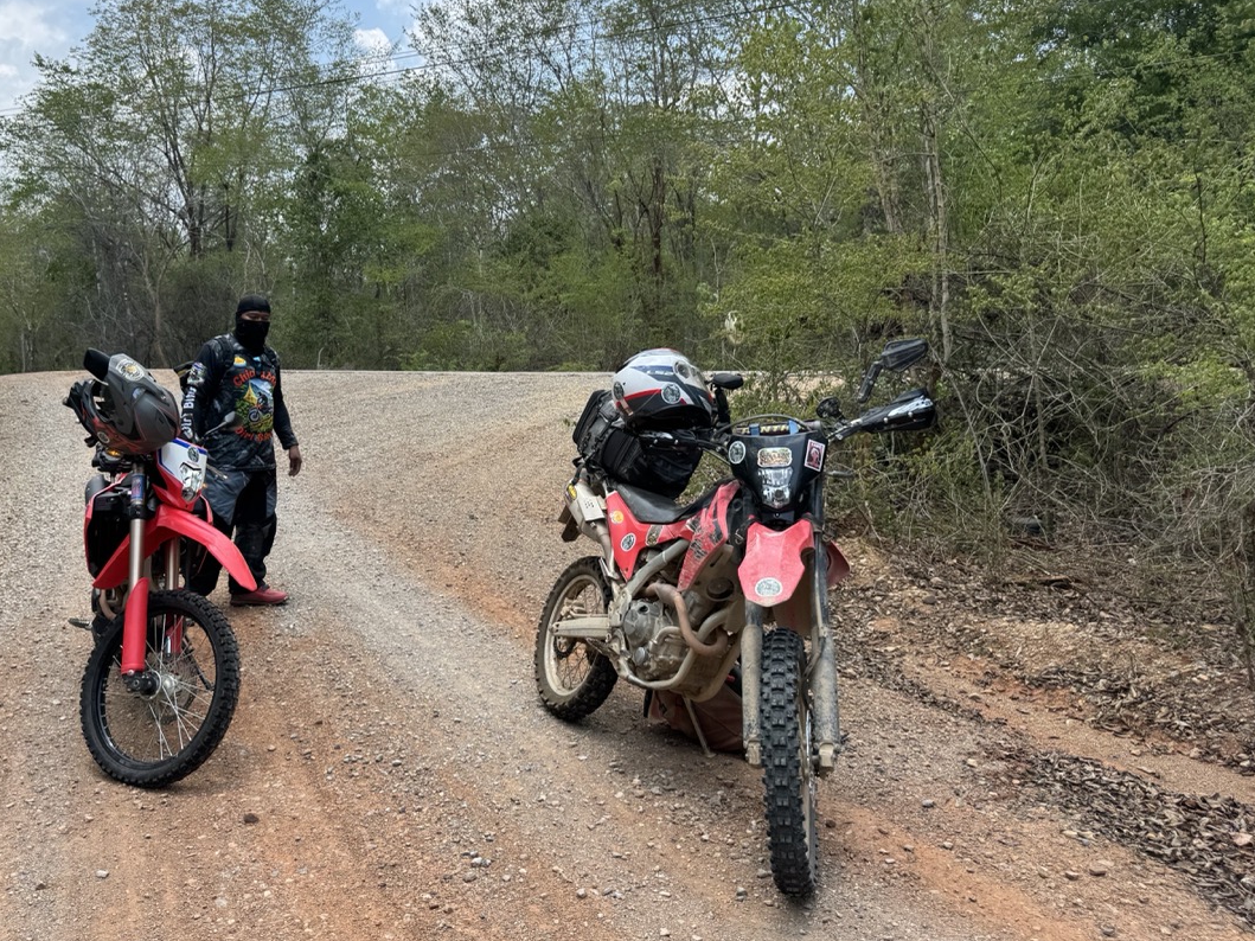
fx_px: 1051
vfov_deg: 48.2
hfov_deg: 61.1
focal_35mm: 29
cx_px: 500
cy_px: 433
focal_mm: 6.76
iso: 80
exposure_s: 1/1678
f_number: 1.78
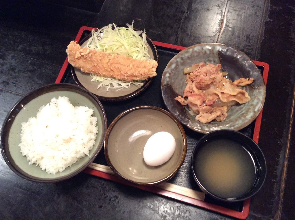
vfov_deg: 44.0
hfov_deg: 56.9
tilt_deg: -66.1
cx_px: 148
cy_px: 110
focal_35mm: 32
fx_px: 272
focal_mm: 3.3
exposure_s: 1/20
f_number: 2.4
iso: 250
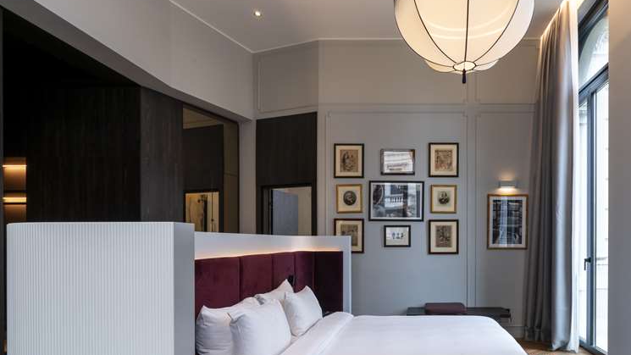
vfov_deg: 48.3
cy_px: 249
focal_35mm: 23
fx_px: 385
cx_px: 420
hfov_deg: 76.3
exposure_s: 1/2
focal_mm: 16
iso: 200
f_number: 16
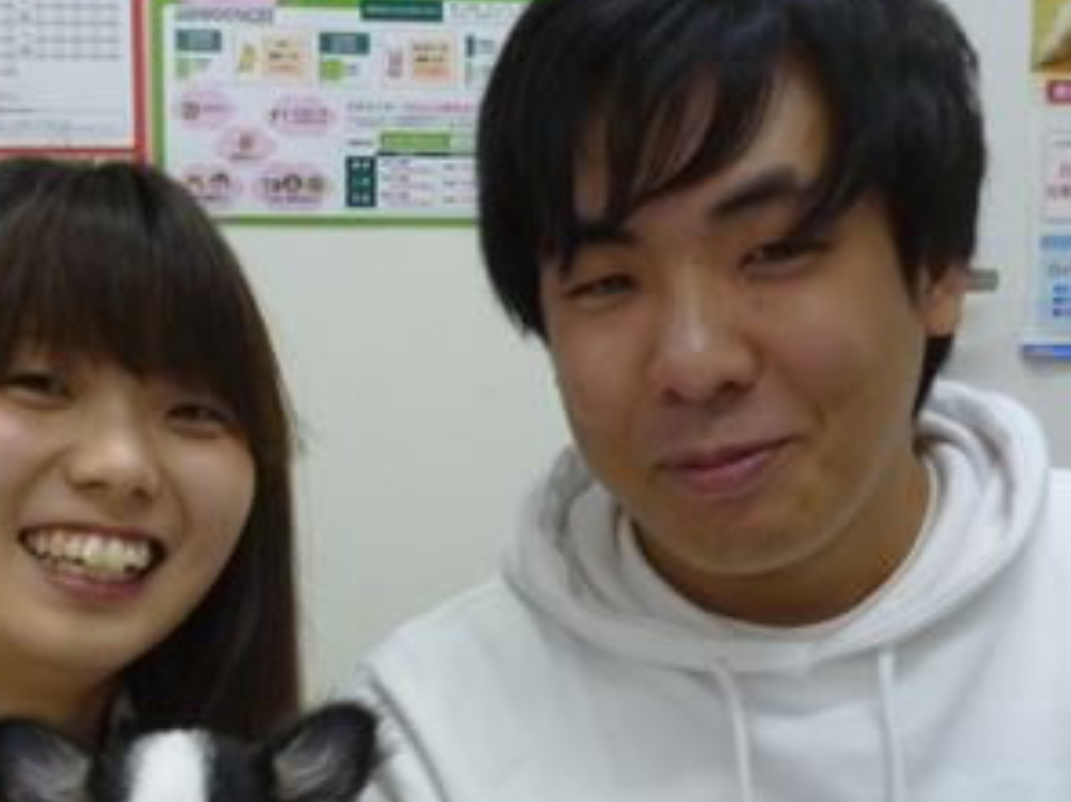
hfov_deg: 33.4
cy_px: 646
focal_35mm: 57
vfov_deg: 25.2
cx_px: 341
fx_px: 1763
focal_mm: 5
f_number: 3.1
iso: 400
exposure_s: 1/60
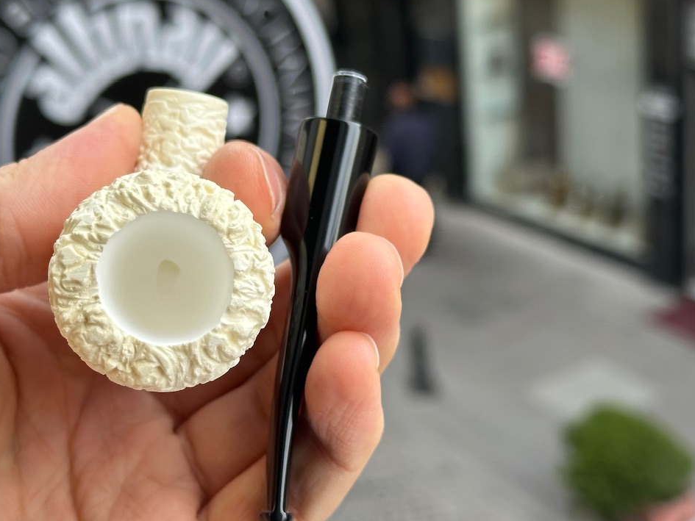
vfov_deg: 22.6
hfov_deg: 29.8
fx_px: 1305
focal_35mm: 65
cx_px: 310
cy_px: 228
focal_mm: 6.86
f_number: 1.78
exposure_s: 1/348
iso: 64
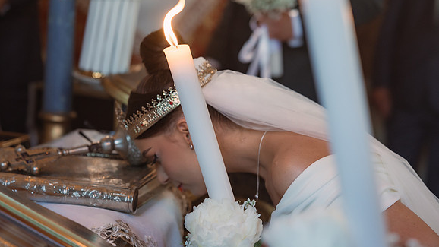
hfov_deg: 20.7
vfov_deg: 11.8
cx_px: 186
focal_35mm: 103
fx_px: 1199
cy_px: 147
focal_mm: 85
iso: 1600
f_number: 3.2
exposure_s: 1/200
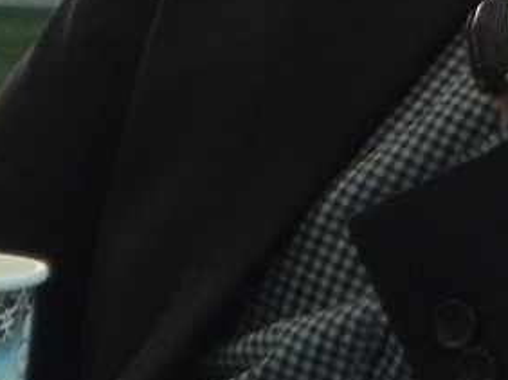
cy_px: -120
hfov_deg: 3.6
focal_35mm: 544
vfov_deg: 2.7
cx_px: 917
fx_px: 7977
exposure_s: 1/28.8
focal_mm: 18.8
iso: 400
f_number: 4
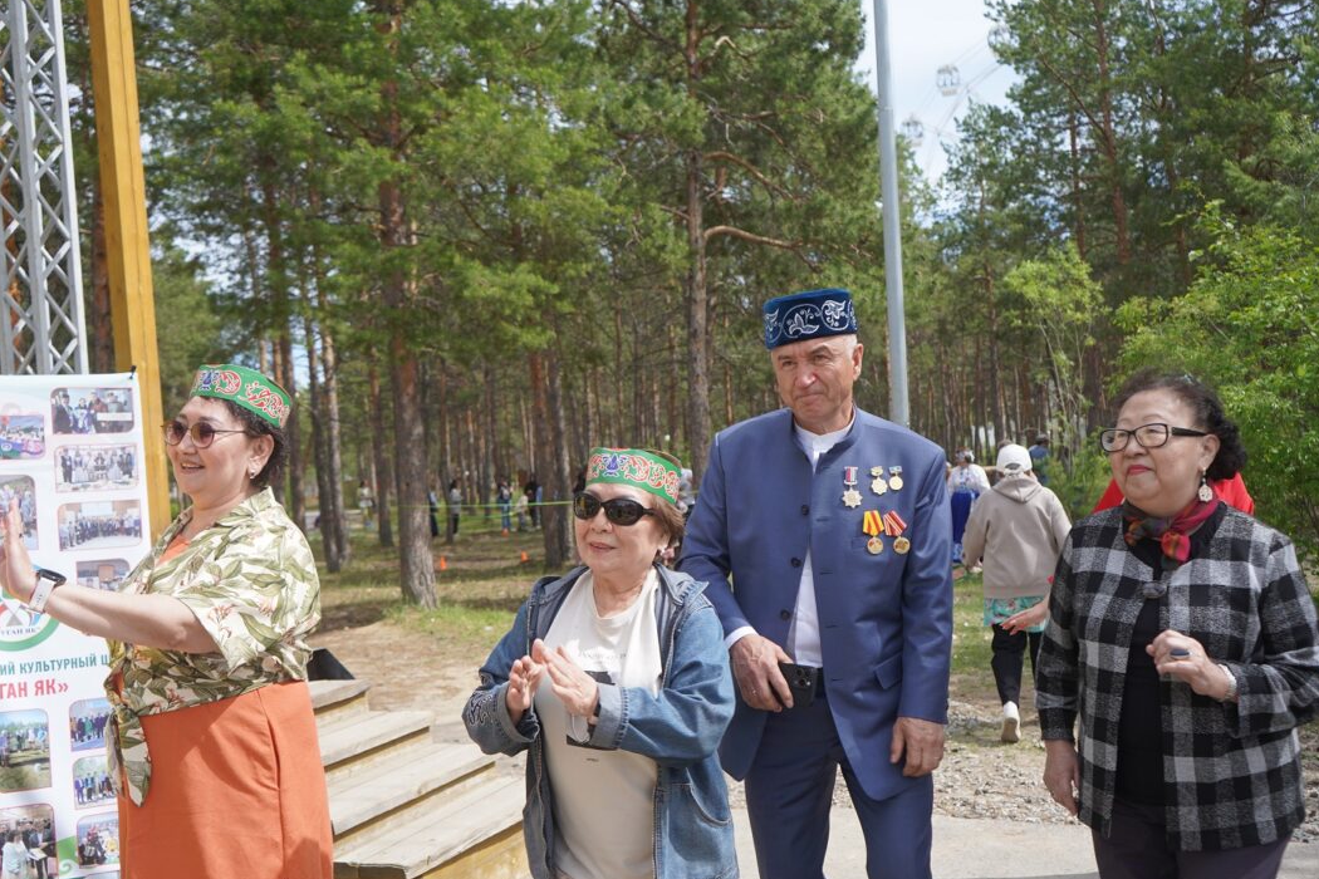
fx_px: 1172
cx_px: 692
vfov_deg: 41.1
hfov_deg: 58.7
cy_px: 486
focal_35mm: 32
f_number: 4.5
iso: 100
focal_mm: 28
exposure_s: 1/400
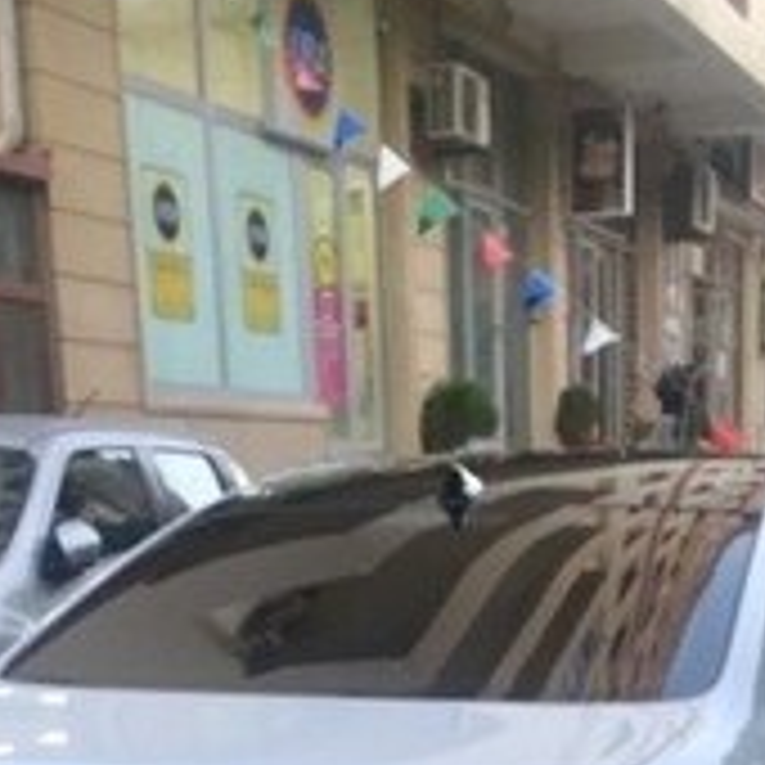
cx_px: 490
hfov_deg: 23.0
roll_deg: +0.5
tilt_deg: -11.2
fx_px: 1875
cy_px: 1044
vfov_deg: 20.6
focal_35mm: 75
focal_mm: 4.15
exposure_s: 1/33
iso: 80
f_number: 2.2
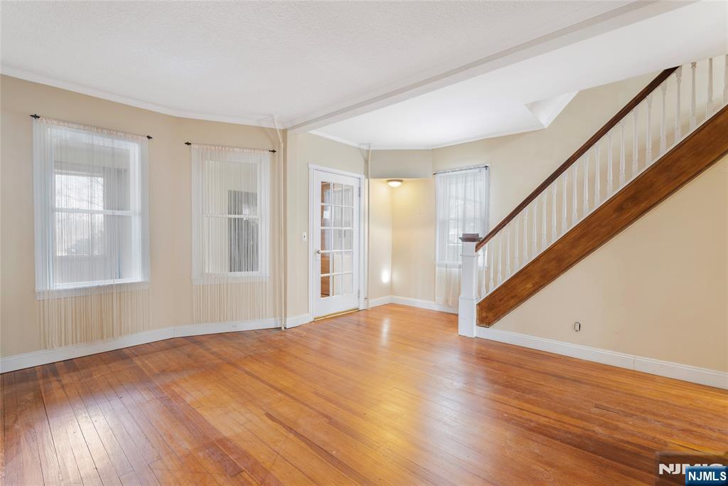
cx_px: 364
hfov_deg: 96.7
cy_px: 243
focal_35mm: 16
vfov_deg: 73.8
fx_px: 324
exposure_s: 1/1.67
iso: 500
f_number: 5.6
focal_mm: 16
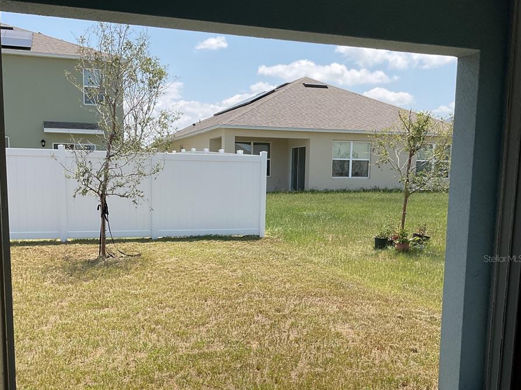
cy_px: 258
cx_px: 262
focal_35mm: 39
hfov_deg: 47.9
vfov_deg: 36.5
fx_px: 587
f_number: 1.8
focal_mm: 3
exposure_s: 1/1786
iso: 16
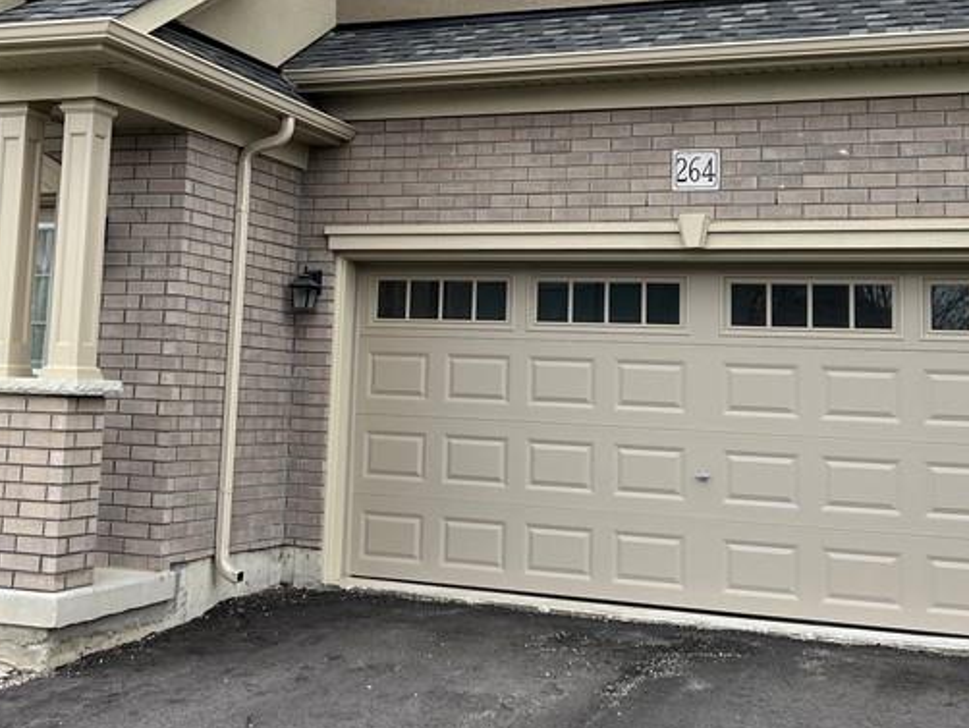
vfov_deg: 27.2
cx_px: 401
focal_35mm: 53
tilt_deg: +7.5
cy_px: 183
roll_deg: -2.2
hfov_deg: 36.1
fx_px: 1484
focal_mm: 5.7
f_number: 1.5
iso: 50
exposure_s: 1/518
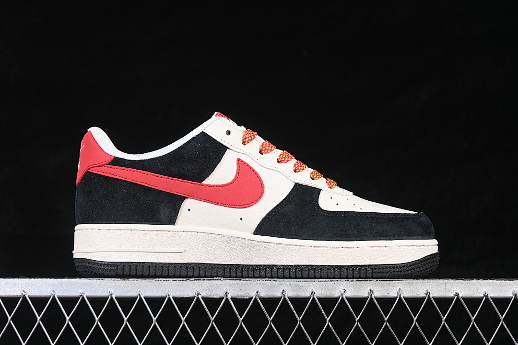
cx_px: 259
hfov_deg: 27.0
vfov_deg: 18.2
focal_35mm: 75
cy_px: 172
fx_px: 1079
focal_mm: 50
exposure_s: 1/60
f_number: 6.3
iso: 160
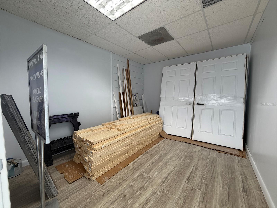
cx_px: 138
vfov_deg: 85.7
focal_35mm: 14
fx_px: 112
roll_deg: +0.9
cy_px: 104
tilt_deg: -4.1
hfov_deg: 102.1
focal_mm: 2.22
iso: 125
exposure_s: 1/120
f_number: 2.2
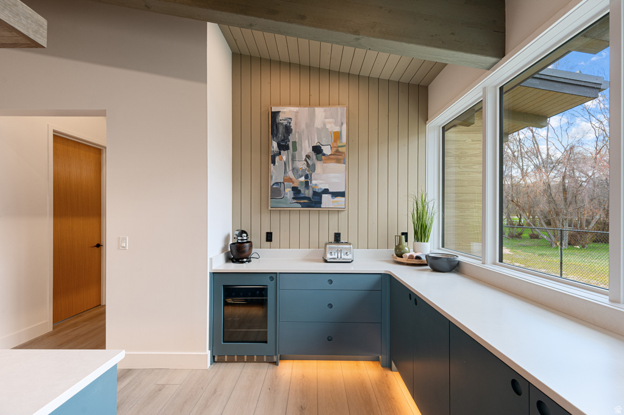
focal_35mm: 14
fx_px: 242
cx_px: 312
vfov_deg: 81.1
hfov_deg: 104.3
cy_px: 208
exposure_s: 1/20
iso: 500
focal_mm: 14
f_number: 7.1
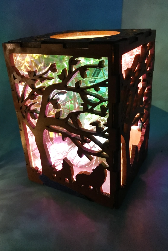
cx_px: 86
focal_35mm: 33
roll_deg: +2.3
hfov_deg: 40.0
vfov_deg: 57.2
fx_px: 231
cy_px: 124
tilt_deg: -26.9
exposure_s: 1/15
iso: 320
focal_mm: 3.3
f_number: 2.4
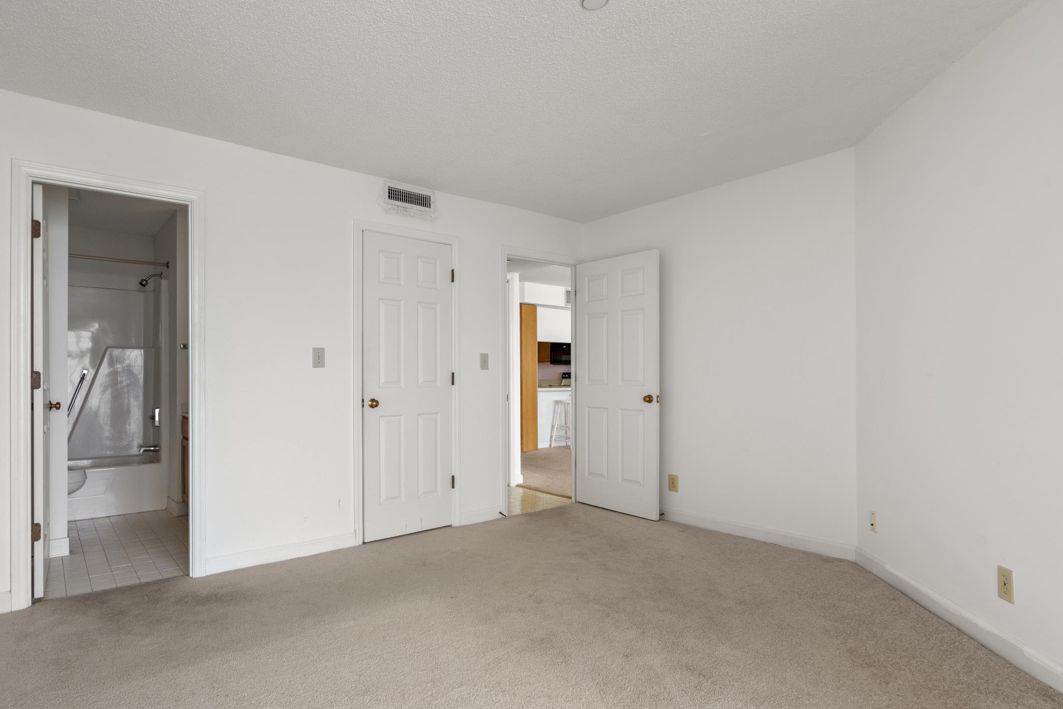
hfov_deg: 86.5
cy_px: 368
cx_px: 468
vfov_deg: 64.5
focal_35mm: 19
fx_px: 561
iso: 640
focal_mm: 16
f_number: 8
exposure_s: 1/60
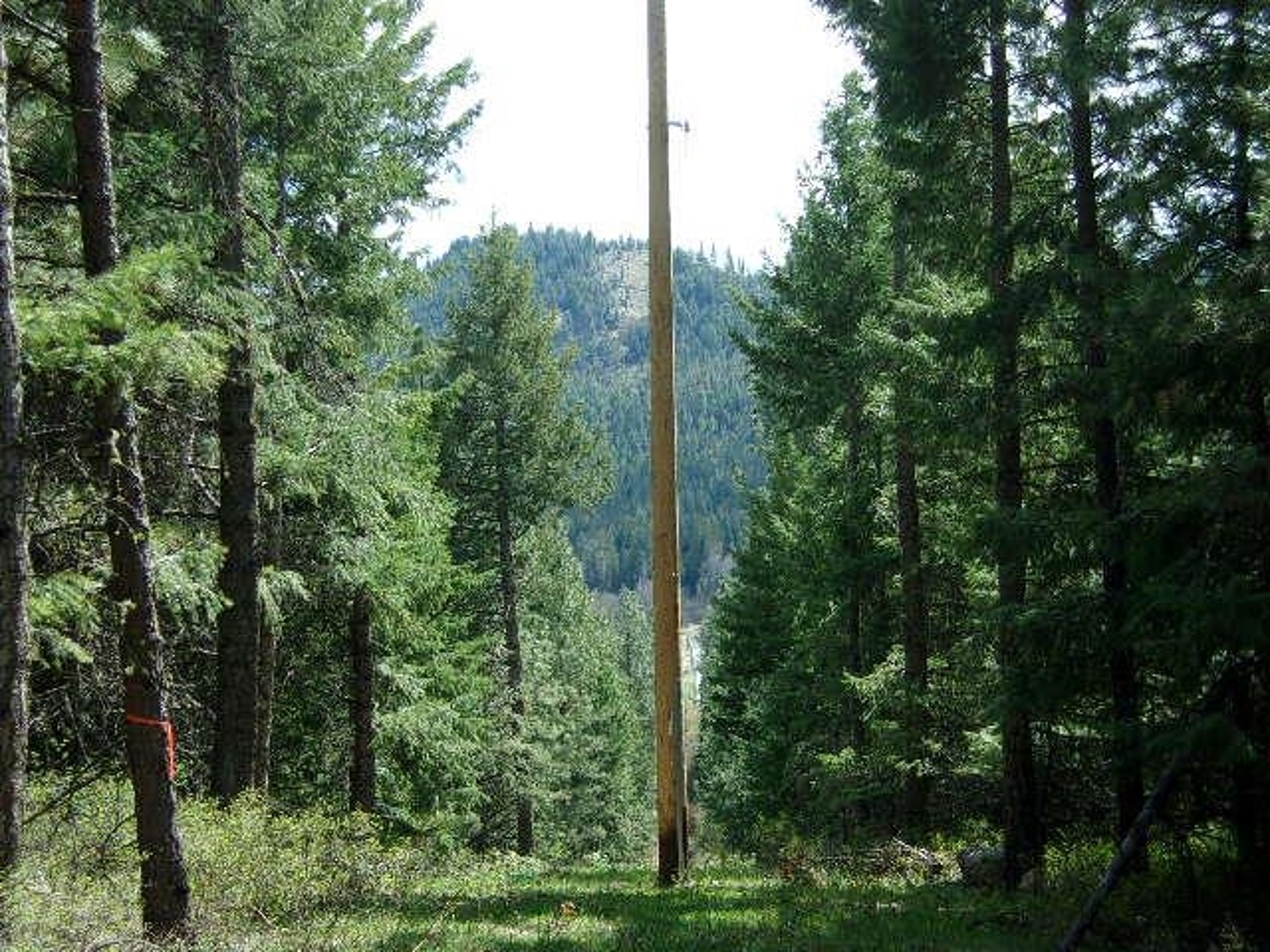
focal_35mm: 70
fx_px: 2568
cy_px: 476
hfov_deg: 27.8
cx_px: 635
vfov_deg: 21.0
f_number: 4.9
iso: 80
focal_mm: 12.5
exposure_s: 1/180
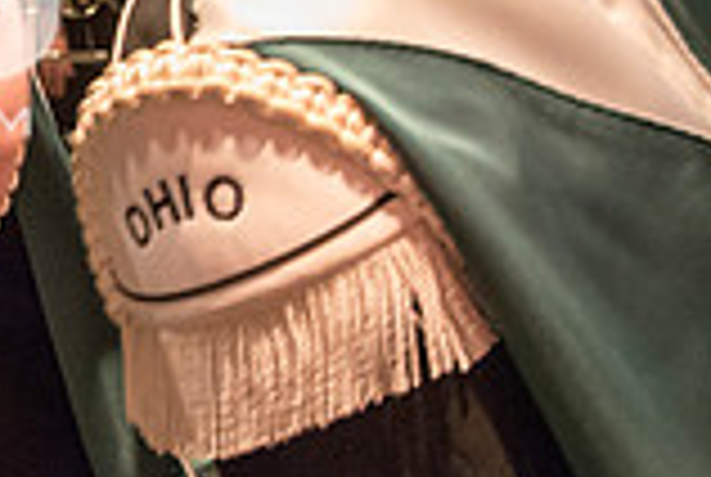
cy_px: -38
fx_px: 1741
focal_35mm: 88
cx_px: -279
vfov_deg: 15.2
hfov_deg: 20.5
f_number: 3.5
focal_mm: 24
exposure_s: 1/25
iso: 4000
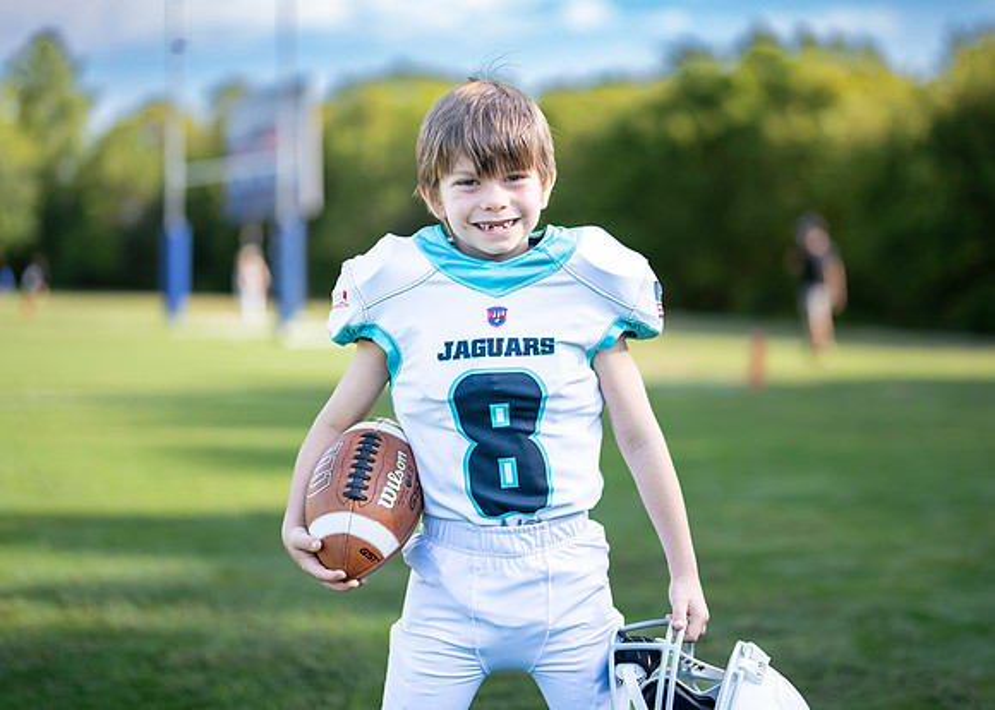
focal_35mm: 58
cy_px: 318
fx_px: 1644
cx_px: 529
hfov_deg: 33.7
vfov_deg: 24.4
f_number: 1.2
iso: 100
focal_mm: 50
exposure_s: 1/2000
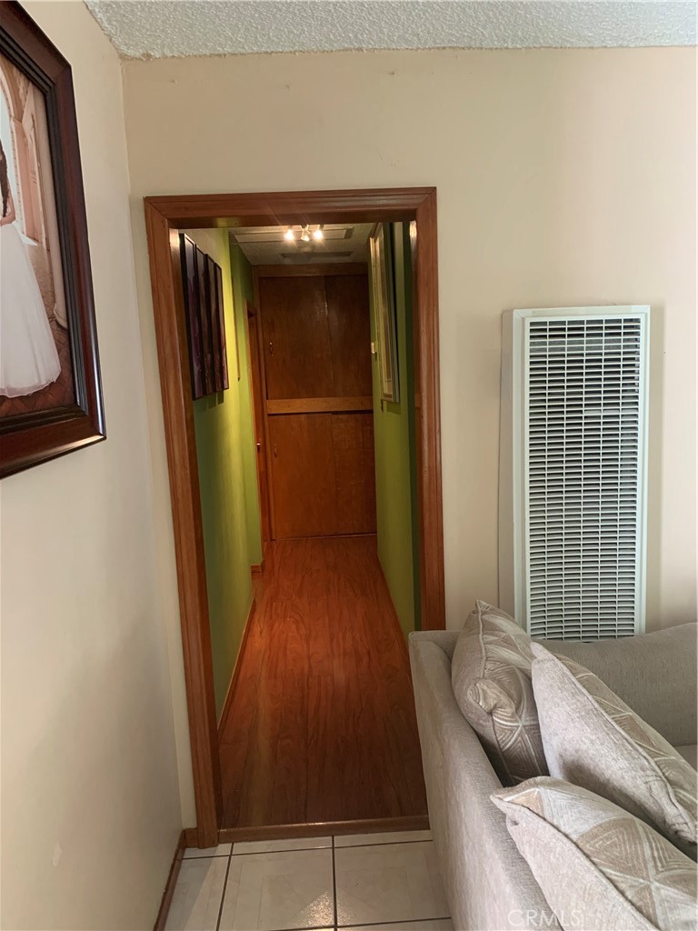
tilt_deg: -7.7
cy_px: 466
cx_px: 349
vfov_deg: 67.3
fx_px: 699
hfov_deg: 53.1
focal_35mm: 26
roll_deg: +2.0
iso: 320
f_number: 1.8
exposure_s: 1/60
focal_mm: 4.25
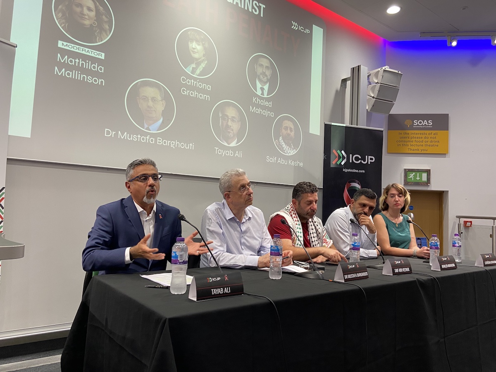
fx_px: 373
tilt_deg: +2.9
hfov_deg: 67.3
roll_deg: -2.0
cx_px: 248
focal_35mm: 26
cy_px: 186
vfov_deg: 53.1
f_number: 1.8
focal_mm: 4.25
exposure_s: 1/64
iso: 100
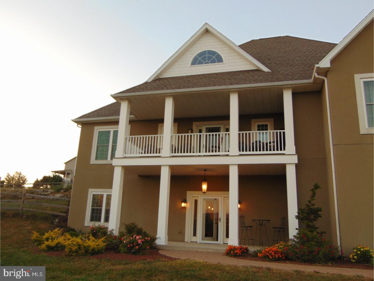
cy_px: 140
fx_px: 324
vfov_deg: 46.8
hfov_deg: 60.0
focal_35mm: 30
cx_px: 187
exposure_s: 1/60
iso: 80
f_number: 3.1
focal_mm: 5.4
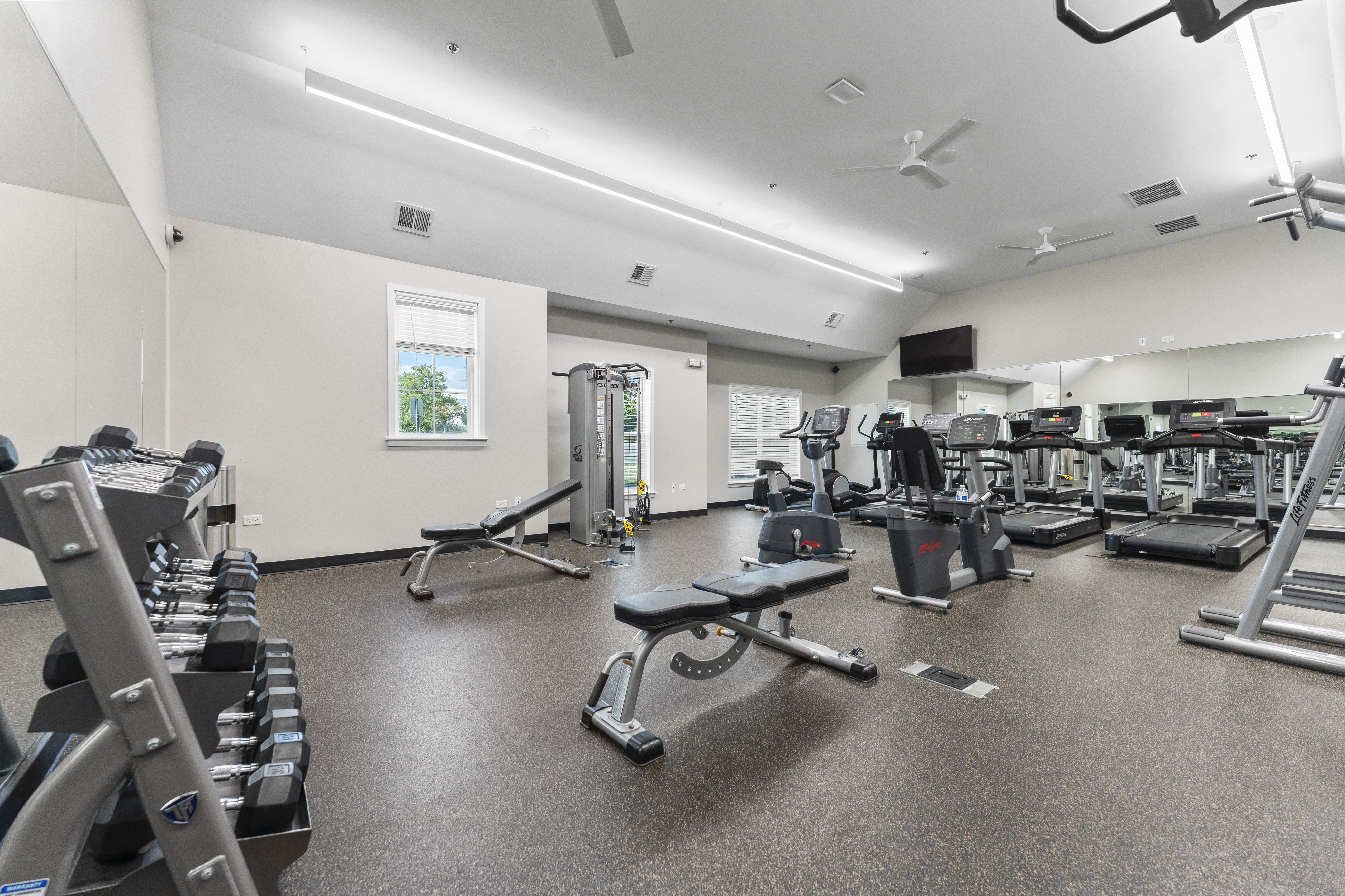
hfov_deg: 104.3
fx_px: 523
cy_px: 448
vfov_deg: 81.2
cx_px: 672
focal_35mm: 14
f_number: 5.6
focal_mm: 14
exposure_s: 1/25
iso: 640
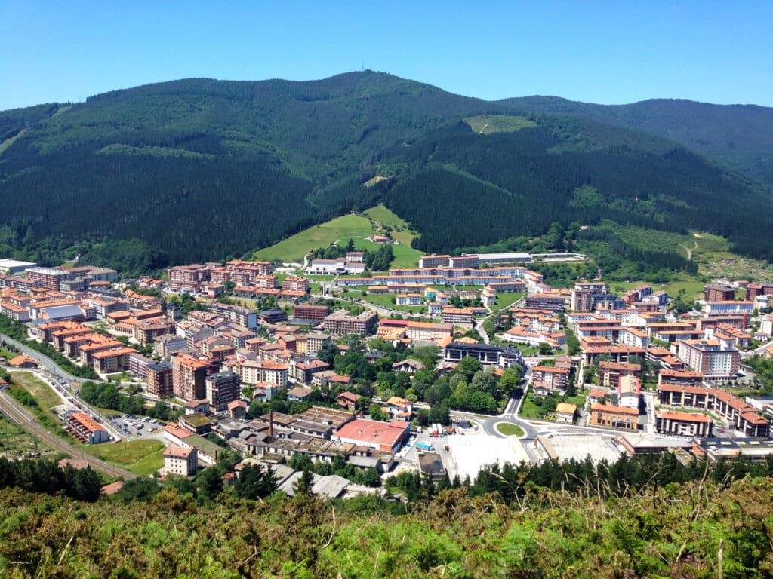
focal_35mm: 35
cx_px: 386
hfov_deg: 52.6
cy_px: 290
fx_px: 782
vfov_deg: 40.7
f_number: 2.4
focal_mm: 4.3
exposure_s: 1/1200
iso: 50
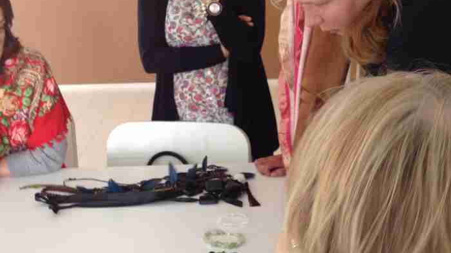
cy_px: 142
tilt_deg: -22.1
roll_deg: +3.0
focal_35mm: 51
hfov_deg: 40.6
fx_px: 610
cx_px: 226
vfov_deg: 23.5
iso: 100
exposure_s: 1/20
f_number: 2.4
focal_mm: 4.28
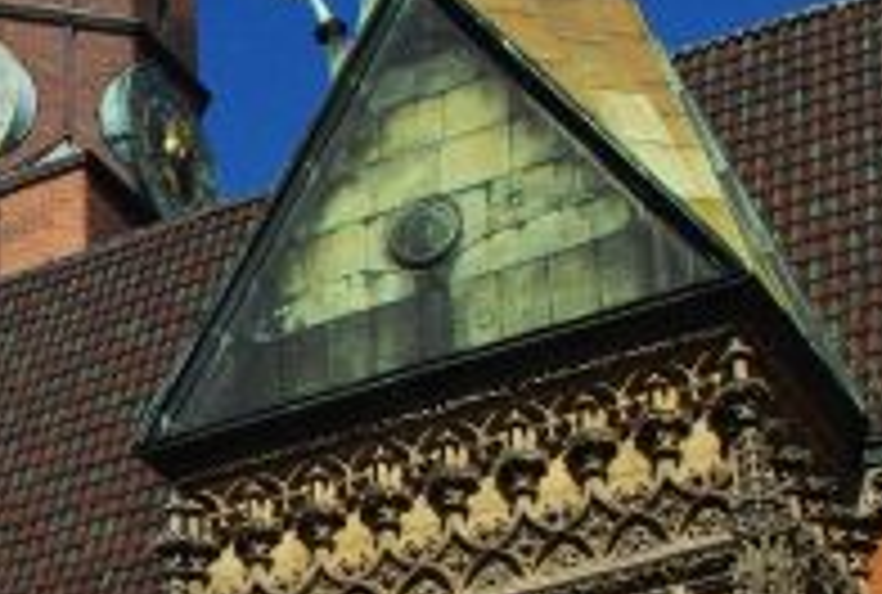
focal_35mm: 110
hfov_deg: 17.8
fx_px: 2703
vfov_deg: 12.5
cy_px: 432
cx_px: -126
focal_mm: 18
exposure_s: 1/1000
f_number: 11
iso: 800
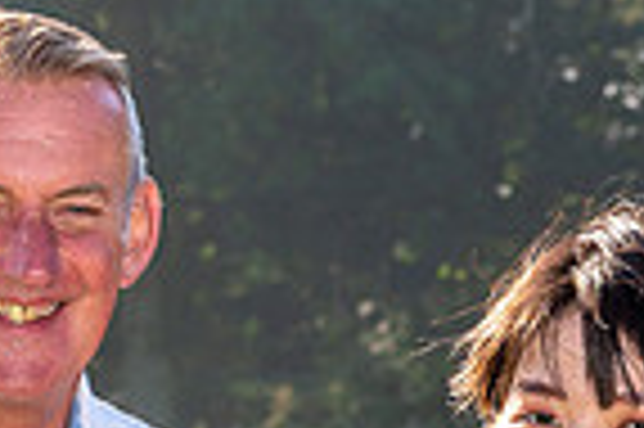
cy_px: 868
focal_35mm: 416
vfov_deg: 3.3
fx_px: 7433
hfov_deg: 4.9
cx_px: 756
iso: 200
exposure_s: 1/200
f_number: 10
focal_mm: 86
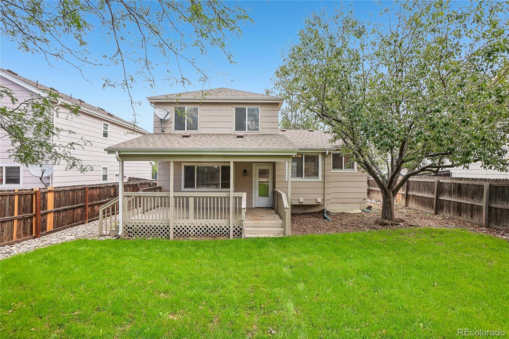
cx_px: 254
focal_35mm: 15
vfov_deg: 77.3
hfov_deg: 100.4
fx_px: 212
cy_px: 170
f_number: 8
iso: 100
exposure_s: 1/80
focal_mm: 10
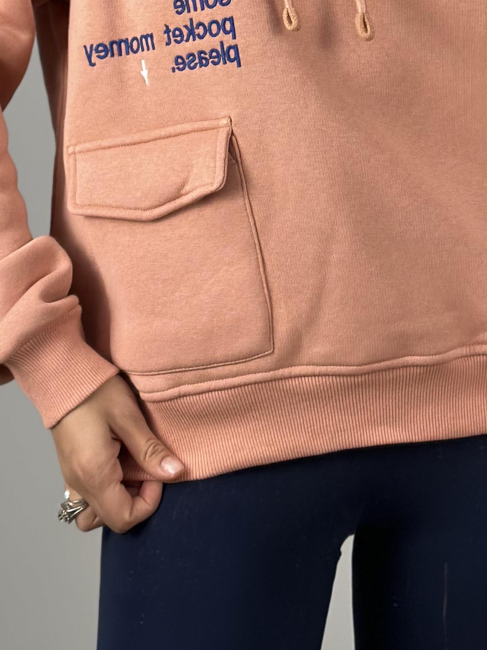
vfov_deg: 16.7
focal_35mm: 114
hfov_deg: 13.0
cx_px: 356
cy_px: -74
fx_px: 2139
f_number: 1.78
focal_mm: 6.86
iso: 100
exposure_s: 1/100
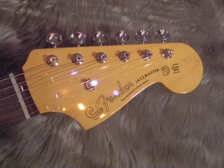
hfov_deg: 38.9
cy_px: 84
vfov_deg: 29.7
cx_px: 112
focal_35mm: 49
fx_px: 317
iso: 800
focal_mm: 8.9
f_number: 4.8
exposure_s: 1/60
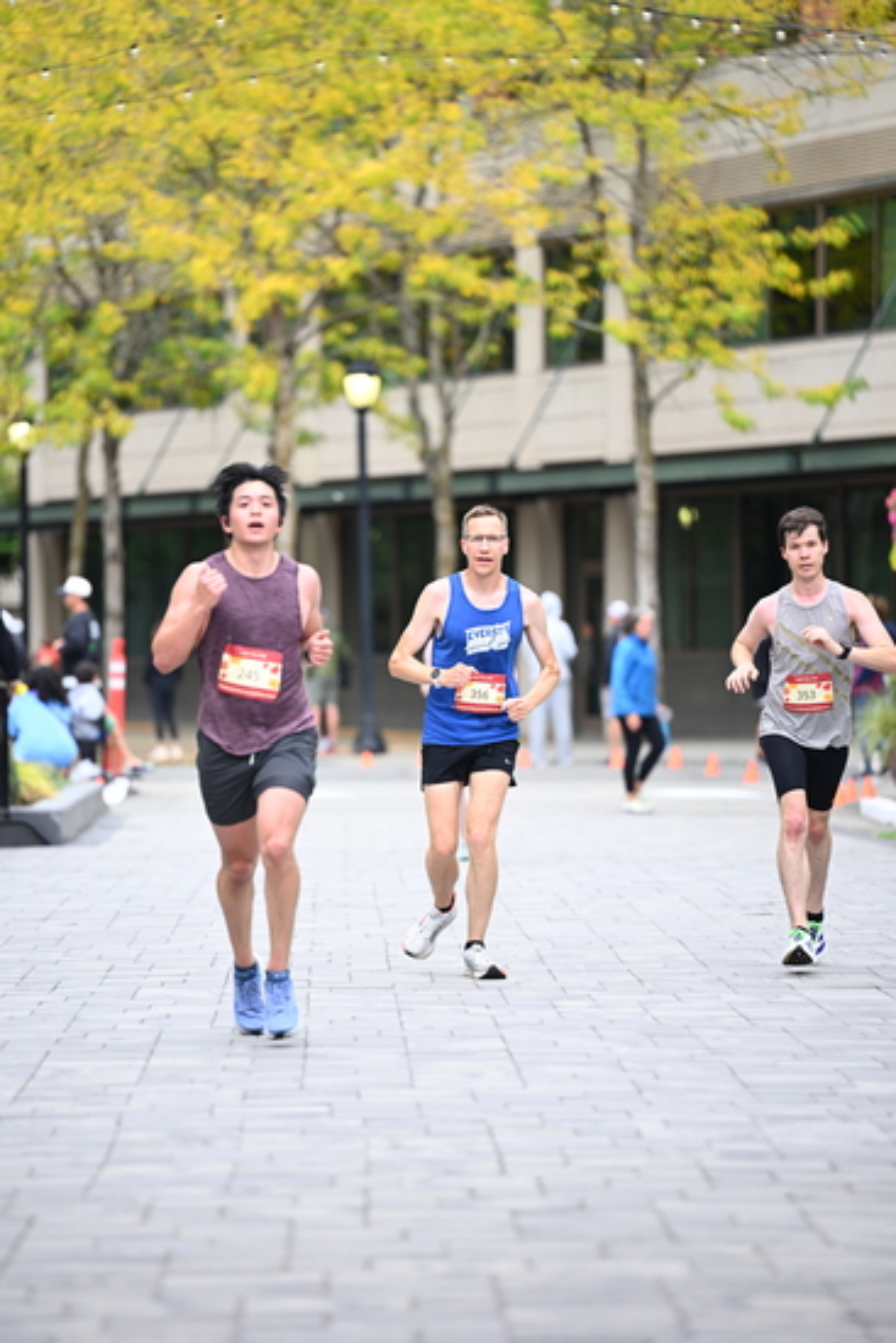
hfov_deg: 7.9
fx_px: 6529
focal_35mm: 175
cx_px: 448
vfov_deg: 11.7
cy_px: 672
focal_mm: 175
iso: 800
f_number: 2.8
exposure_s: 1/1600
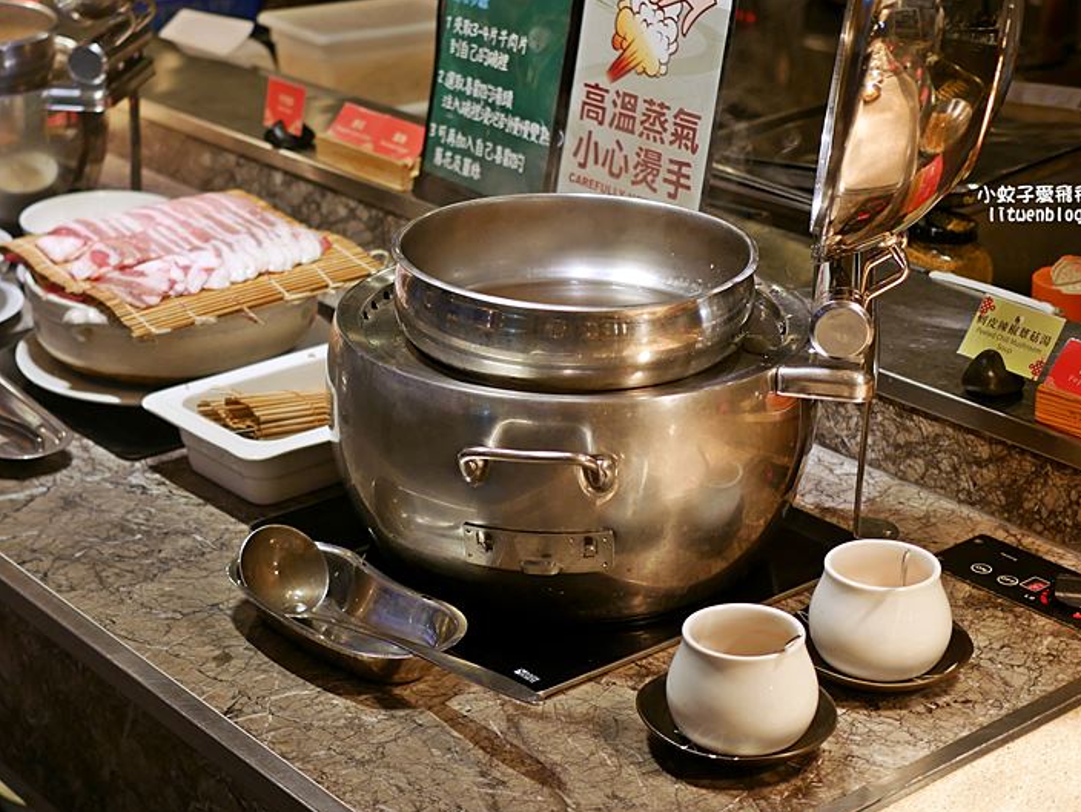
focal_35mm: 71
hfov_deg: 27.3
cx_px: 398
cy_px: 254
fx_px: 2219
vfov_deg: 20.7
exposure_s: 1/160
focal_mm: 25
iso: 200
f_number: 1.8
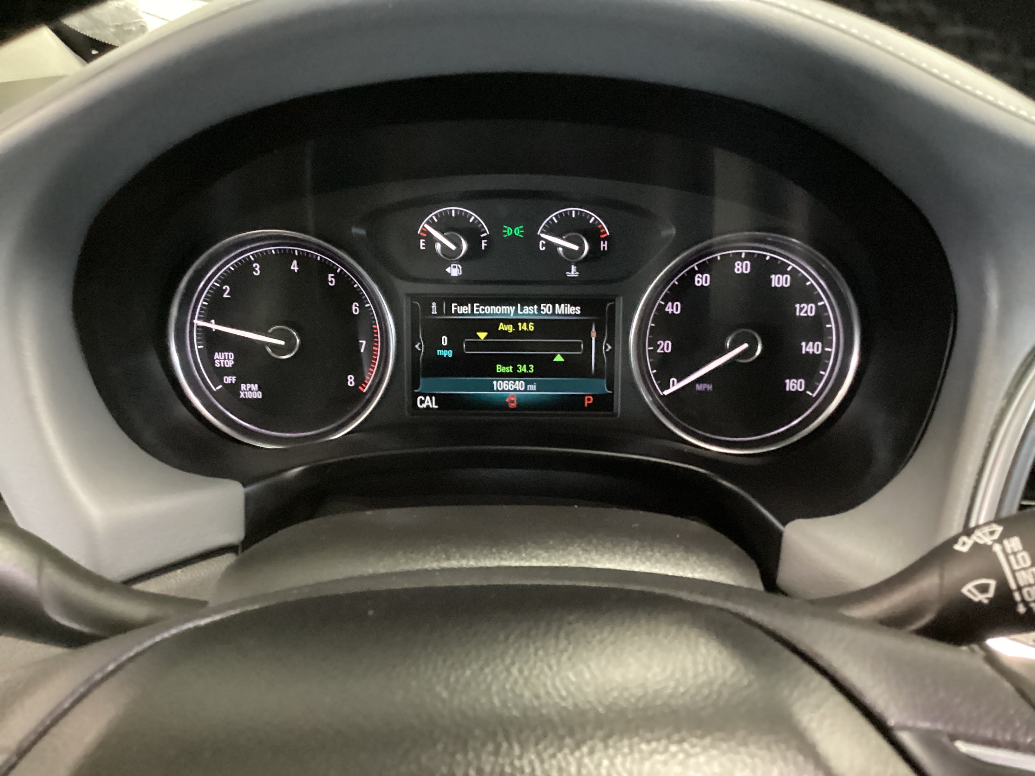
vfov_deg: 45.4
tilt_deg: -24.4
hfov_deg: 58.4
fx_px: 927
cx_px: 518
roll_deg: -0.5
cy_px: 388
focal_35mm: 31
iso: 640
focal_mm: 3.3
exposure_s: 1/15
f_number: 2.4
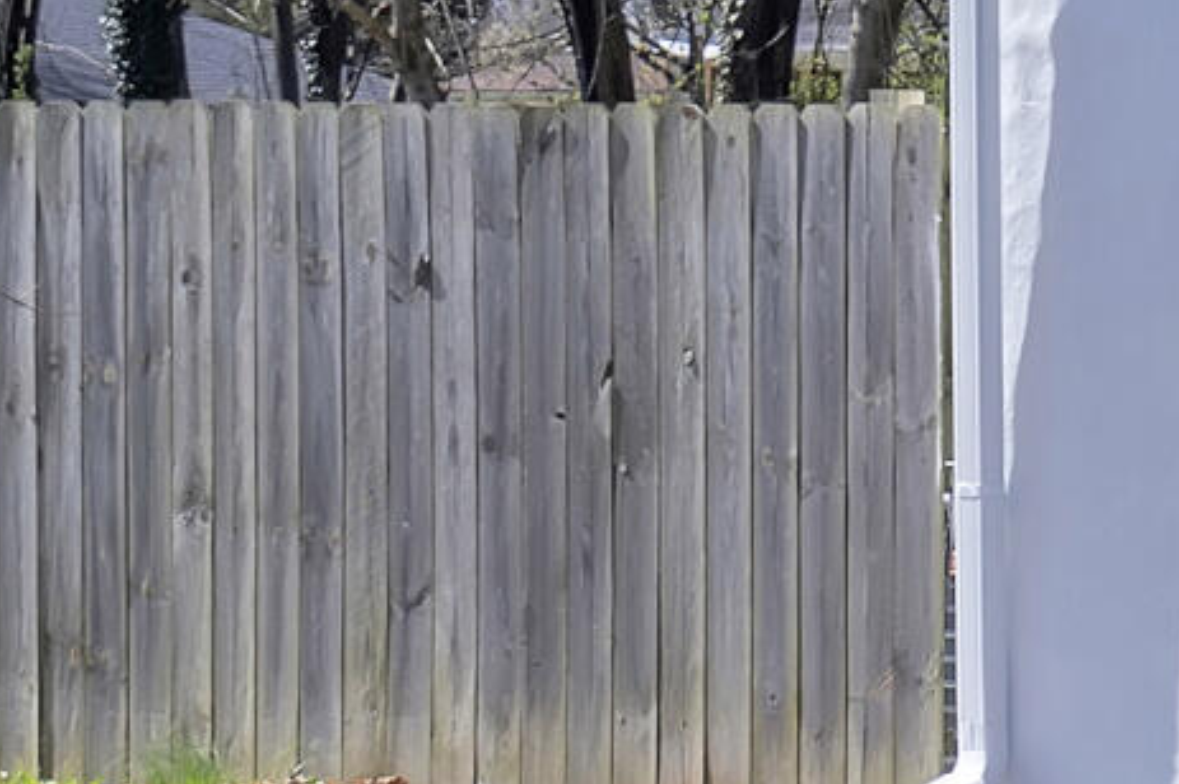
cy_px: 201
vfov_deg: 6.0
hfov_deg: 7.9
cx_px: 3435
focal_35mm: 227
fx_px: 7429
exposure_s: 1/500
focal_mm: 35
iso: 160
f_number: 4
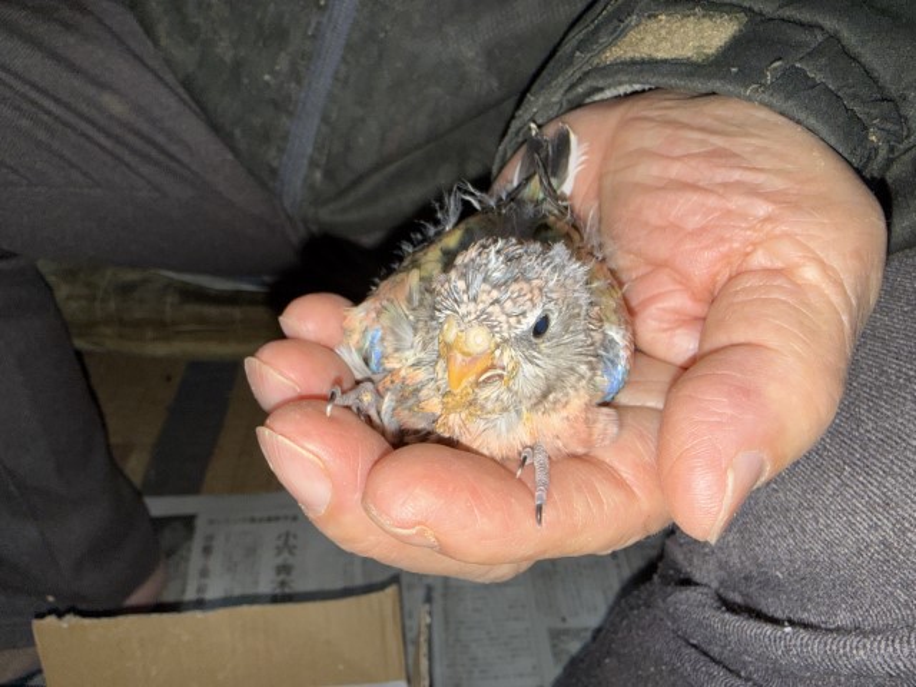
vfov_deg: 56.8
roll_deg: +3.0
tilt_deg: -42.6
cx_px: 458
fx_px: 635
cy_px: 344
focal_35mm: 24
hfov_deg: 71.6
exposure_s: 1/122
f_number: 2.2
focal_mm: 2.22
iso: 32
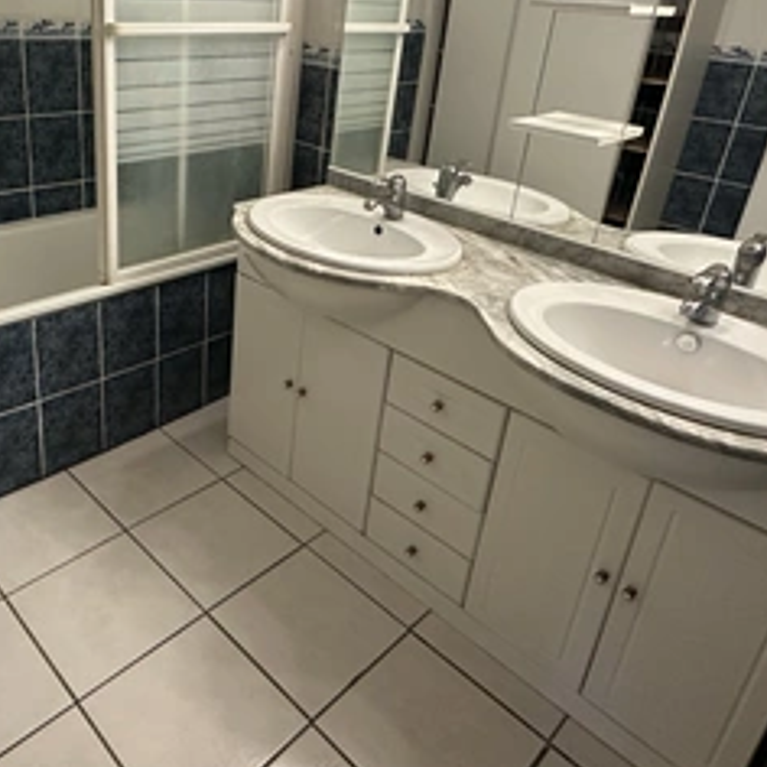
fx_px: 702
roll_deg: -3.8
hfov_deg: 56.0
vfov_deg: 56.3
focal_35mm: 28
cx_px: 249
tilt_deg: -22.1
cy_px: 270
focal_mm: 2.22
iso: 400
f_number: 2.2
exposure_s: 1/50
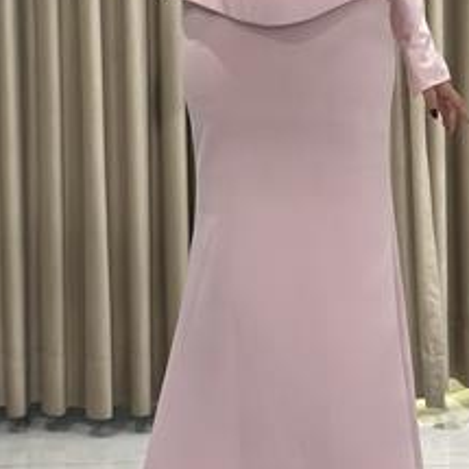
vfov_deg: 16.5
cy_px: 97
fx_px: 1609
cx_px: 275
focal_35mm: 105
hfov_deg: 16.6
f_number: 1.78
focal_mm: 6.86
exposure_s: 1/310
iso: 64
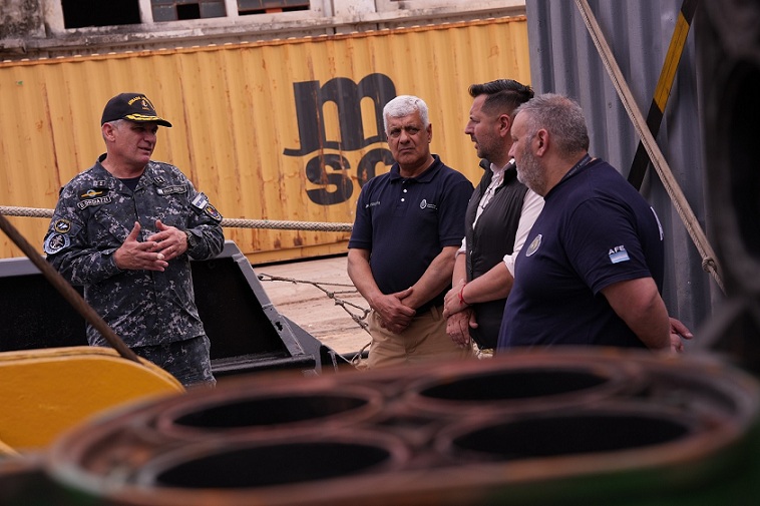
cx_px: 380
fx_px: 1477
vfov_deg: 19.4
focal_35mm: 70
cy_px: 253
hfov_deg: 28.8
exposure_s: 1/320
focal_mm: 70
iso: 200
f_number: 7.1
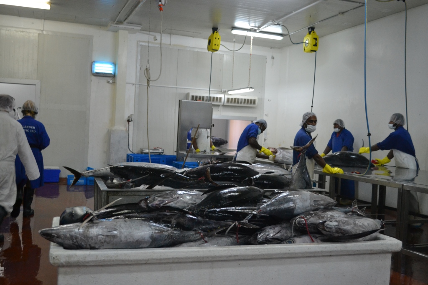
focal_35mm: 39
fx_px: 464
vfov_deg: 34.2
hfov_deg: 49.5
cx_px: 214
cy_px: 142
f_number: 4.2
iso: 1400
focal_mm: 26
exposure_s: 1/60
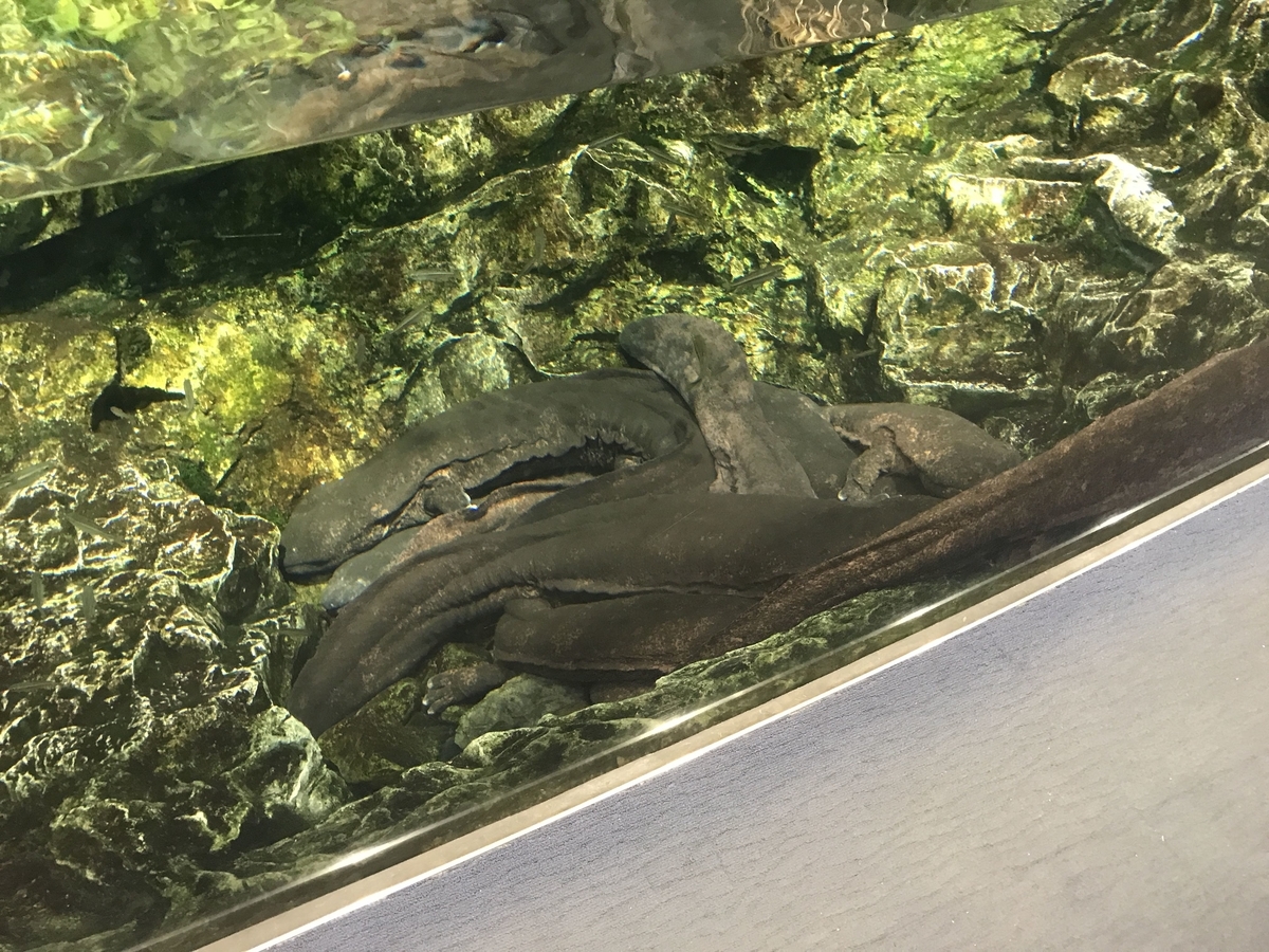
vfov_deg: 49.7
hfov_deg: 63.4
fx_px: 1026
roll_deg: -0.4
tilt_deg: -42.6
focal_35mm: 28
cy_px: 476
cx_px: 634
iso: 100
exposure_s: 1/13
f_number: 1.8
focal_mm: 3.99
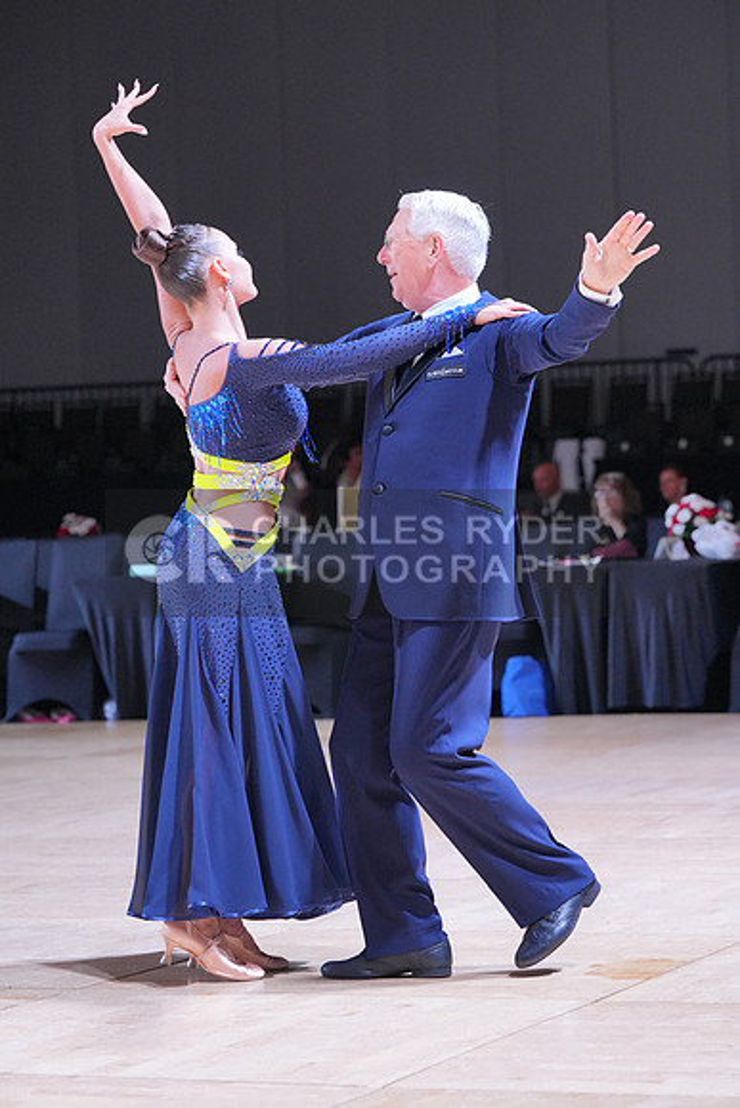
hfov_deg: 11.3
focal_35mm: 121
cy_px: 554
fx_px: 3728
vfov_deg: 16.9
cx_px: 370
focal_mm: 121
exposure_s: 1/400
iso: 4000
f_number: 5.6
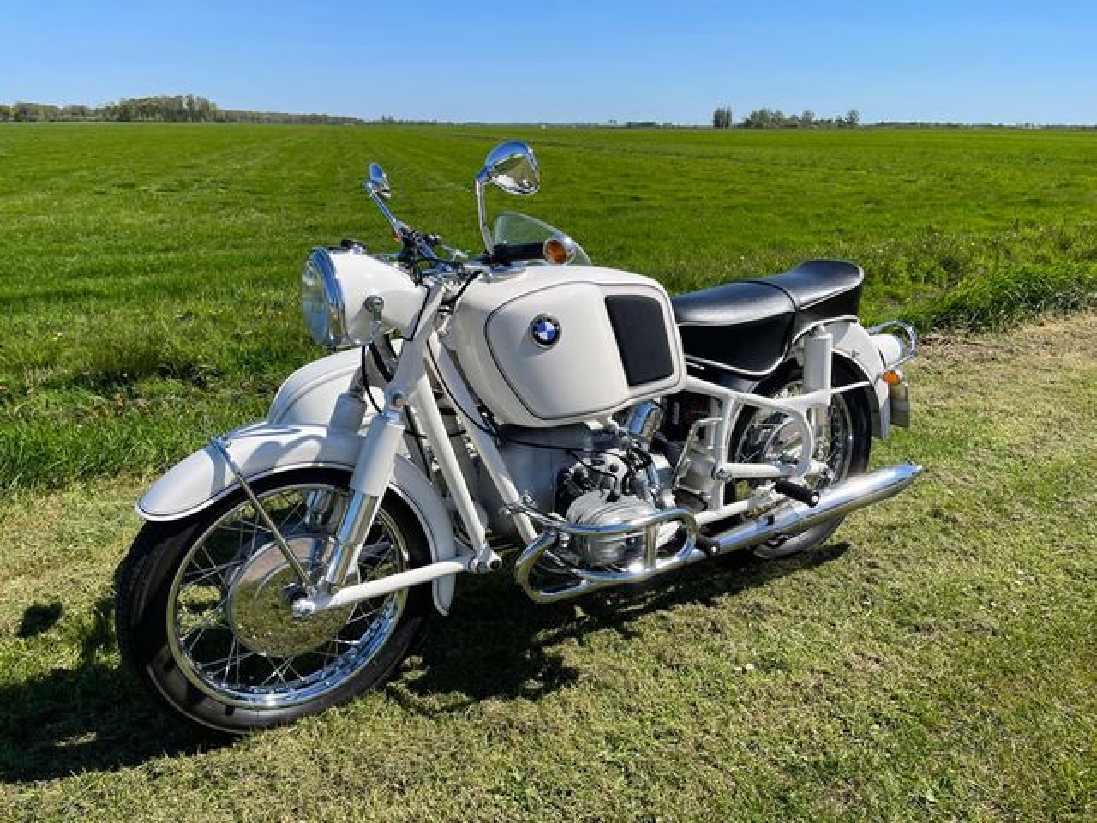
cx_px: 548
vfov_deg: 53.1
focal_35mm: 26
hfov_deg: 67.3
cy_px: 412
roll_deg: -0.1
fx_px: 824
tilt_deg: -18.3
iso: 50
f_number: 1.6
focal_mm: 5.1
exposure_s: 1/3135
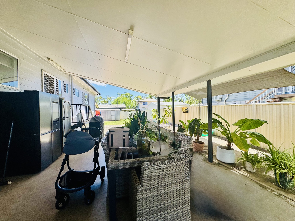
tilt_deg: -0.6
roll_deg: +2.1
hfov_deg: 102.1
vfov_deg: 85.7
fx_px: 119
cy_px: 110
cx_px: 148
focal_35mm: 14
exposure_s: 1/664
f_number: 2.2
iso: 40
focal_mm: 2.22
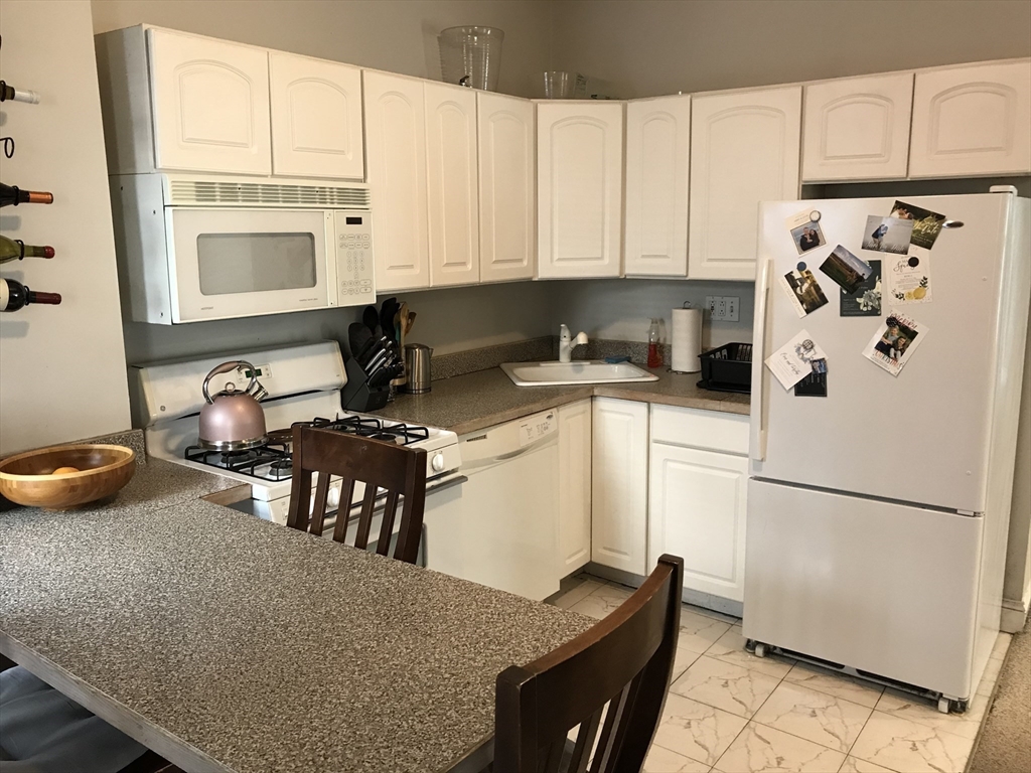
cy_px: 386
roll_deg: +1.0
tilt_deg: -10.8
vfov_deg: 49.7
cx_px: 516
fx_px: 834
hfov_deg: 63.4
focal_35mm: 28
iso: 40
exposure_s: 1/15
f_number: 1.8
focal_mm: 3.99
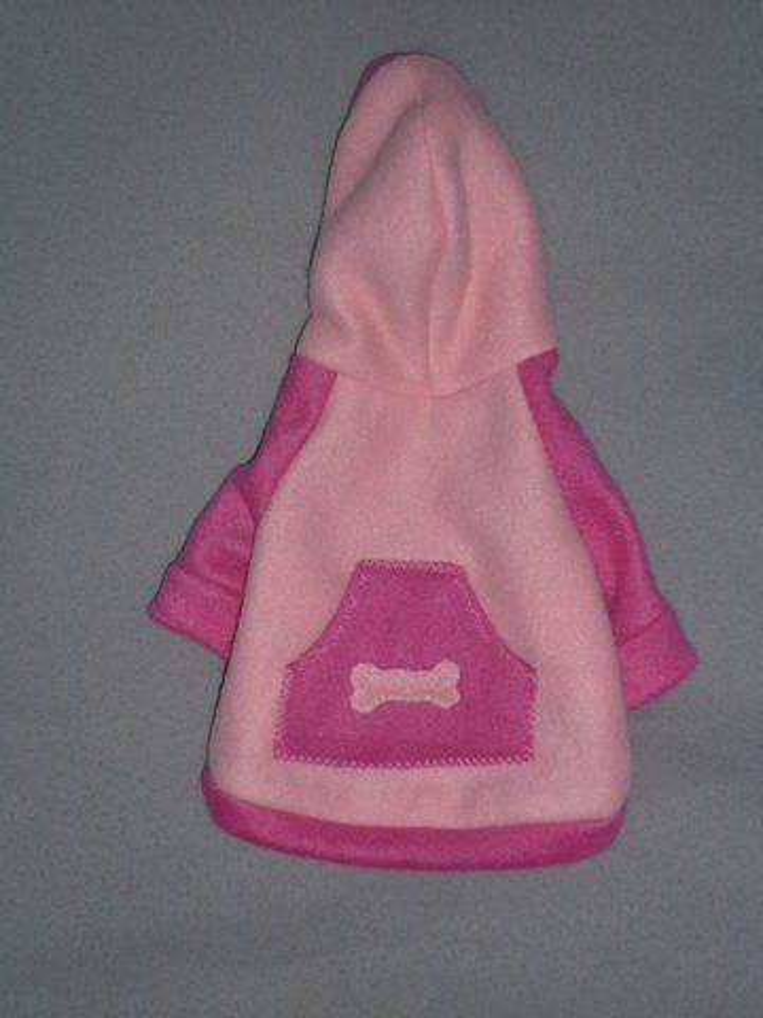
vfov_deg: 30.3
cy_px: 509
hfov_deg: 22.9
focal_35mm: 64
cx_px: 382
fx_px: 1881
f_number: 3.8
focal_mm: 10.6
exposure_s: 1/125
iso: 100
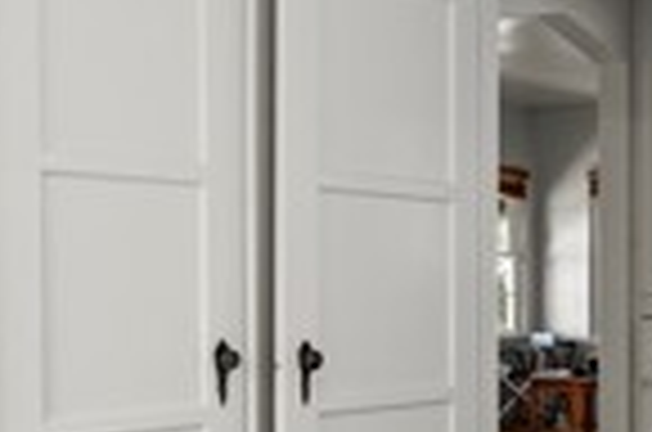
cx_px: 683
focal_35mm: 62
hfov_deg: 29.8
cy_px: 304
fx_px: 1120
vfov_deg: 21.7
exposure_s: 1/8
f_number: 6.3
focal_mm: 14
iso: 320
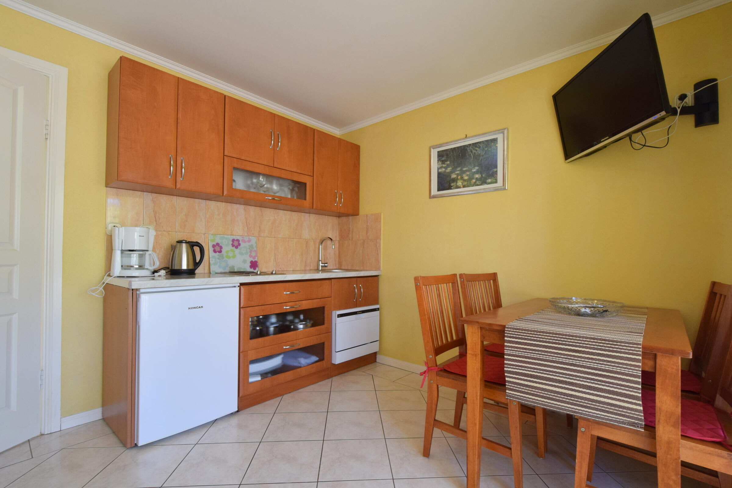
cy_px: 244
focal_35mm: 15
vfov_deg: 77.3
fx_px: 305
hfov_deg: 100.4
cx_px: 366
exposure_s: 1/20
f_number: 8
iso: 800
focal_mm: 10
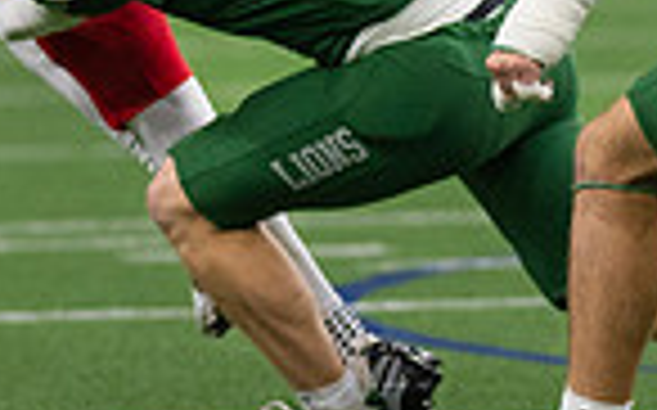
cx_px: 628
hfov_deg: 1.8
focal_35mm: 1150
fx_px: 20575
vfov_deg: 1.1
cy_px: -171
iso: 1000
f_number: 1.8
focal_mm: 135
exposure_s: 1/1250
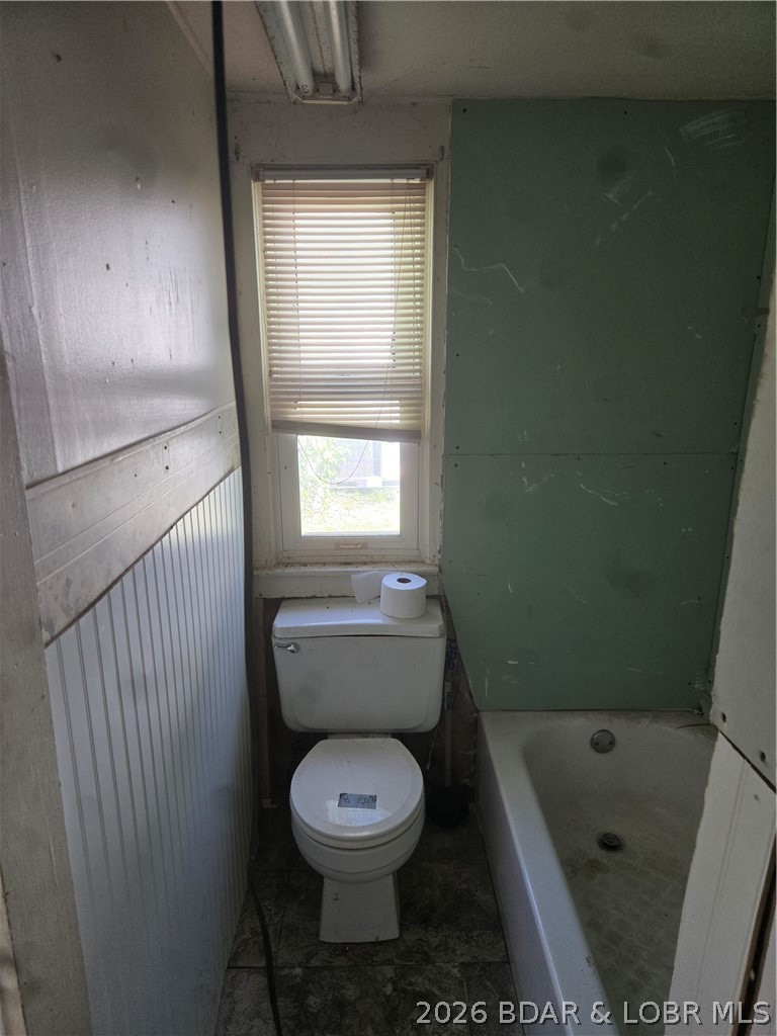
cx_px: 388
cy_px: 518
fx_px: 688
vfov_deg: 73.9
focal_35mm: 23
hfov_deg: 58.9
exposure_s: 1/120
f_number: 1.8
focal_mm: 5.4
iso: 160
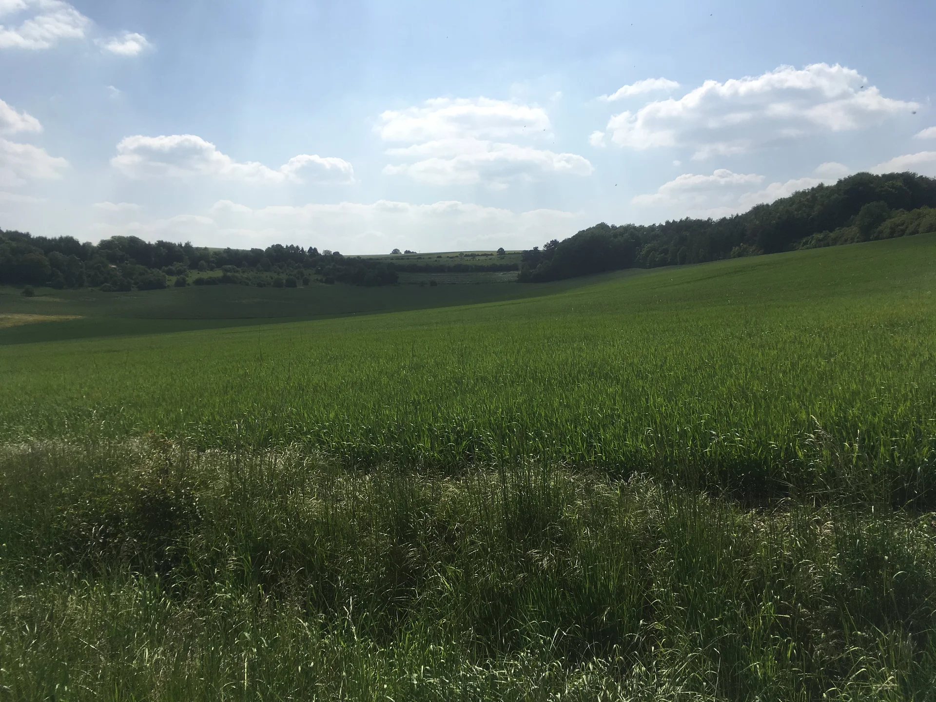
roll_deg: +0.7
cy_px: 351
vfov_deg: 48.2
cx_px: 468
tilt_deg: -3.7
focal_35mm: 29
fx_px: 784
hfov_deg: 61.7
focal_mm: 4.15
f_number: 2.2
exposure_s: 1/3077
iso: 25
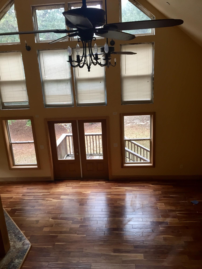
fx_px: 226
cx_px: 101
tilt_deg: -15.7
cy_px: 134
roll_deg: +2.5
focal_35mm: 29
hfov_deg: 48.2
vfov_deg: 61.7
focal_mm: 4.15
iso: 64
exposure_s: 1/30
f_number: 2.2
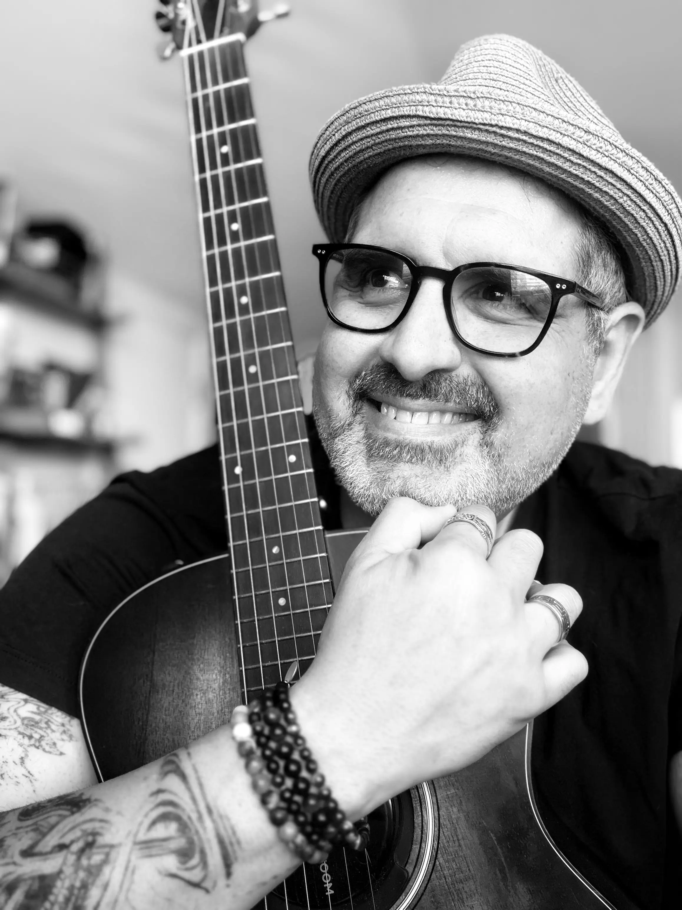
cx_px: 341
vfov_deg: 60.0
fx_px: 788
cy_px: 455
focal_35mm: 30
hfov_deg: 46.8
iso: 125
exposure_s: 1/60
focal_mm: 2.71
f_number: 1.9
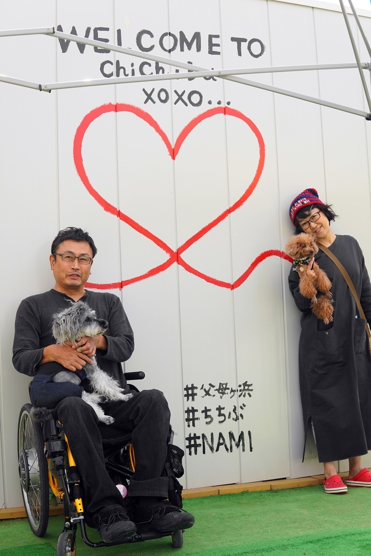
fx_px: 696
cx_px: 186
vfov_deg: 43.6
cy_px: 278
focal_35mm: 45
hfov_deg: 29.9
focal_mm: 30
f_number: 4.5
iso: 100
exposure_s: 1/320
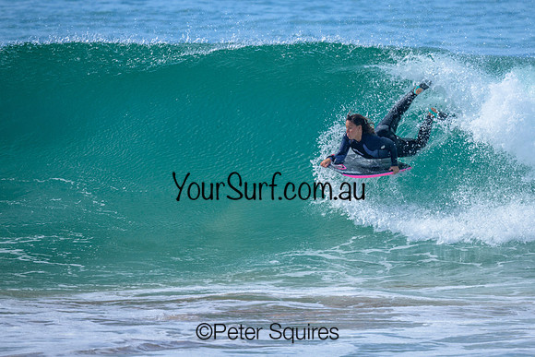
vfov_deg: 1.4
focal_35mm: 984
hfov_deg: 2.1
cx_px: 326
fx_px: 14622
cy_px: 147
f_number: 6.3
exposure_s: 1/2000
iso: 360
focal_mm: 800
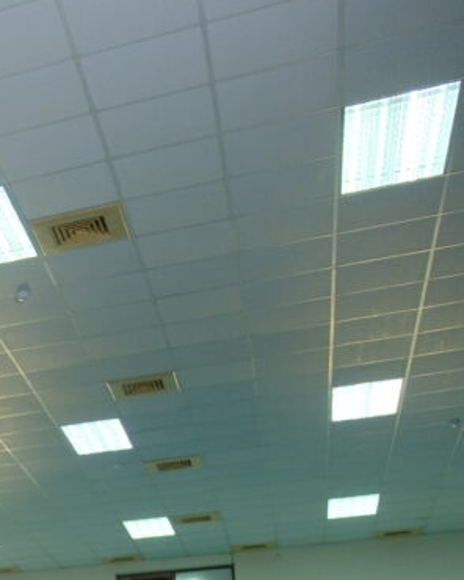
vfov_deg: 24.5
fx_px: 1253
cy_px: 619
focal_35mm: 73
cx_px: -425
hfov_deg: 16.6
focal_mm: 16
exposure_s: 1/125
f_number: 2.8
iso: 800
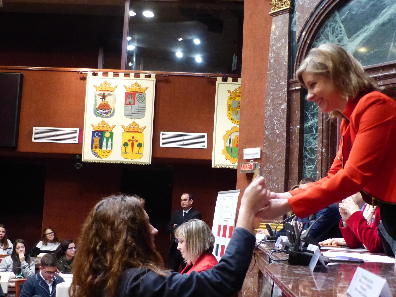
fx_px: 538
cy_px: 175
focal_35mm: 47
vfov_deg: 30.8
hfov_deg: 40.4
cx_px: 212
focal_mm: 6.6
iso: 800
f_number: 2.8
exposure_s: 1/40
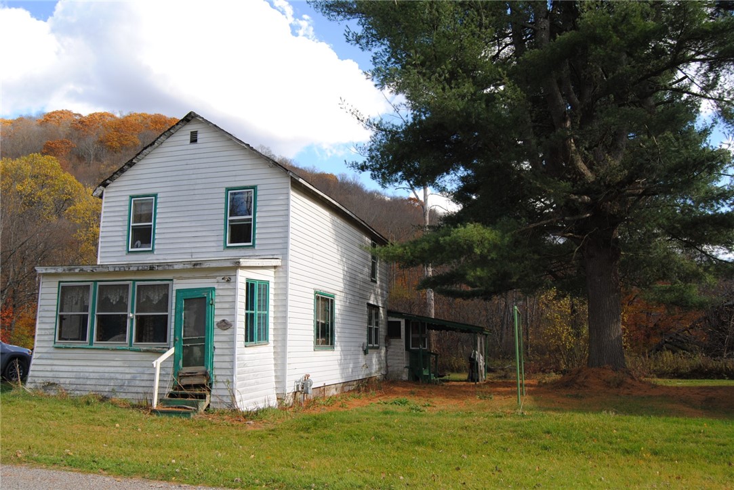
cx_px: 367
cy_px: 245
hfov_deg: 64.5
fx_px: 582
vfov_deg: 45.7
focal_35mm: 28
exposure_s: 1/200
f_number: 6.3
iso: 100
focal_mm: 19
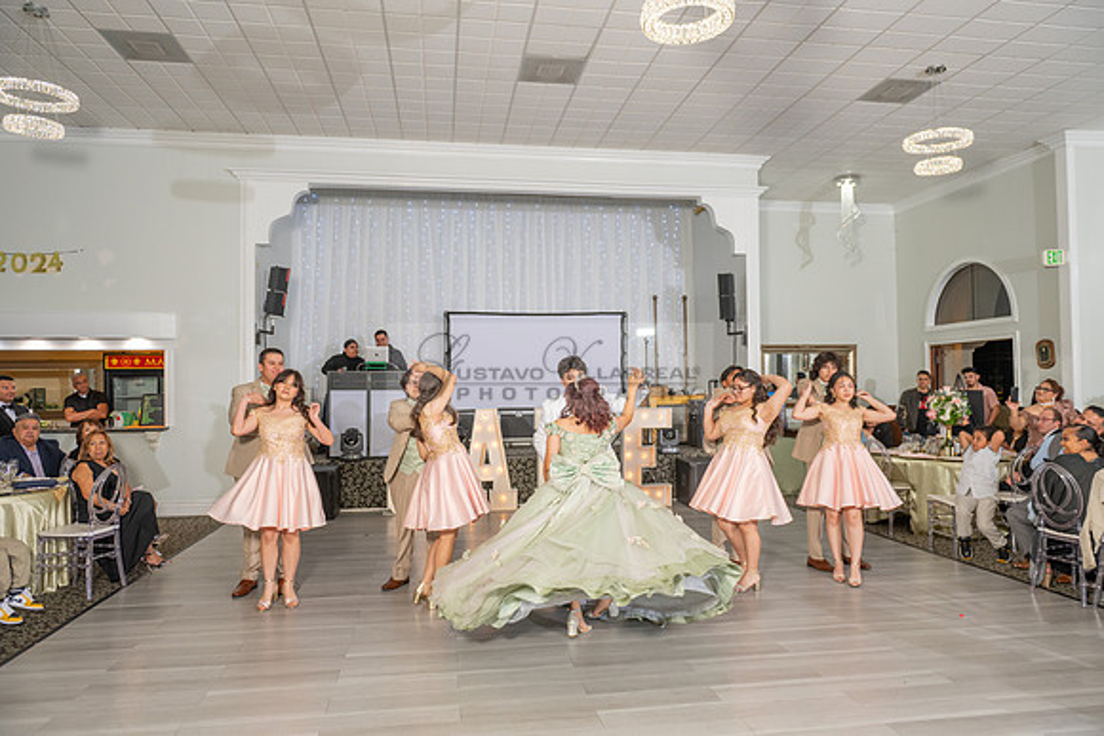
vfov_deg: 53.2
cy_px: 368
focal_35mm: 24
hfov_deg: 73.7
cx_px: 552
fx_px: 736
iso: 500
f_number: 3.5
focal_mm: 24
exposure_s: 1/160
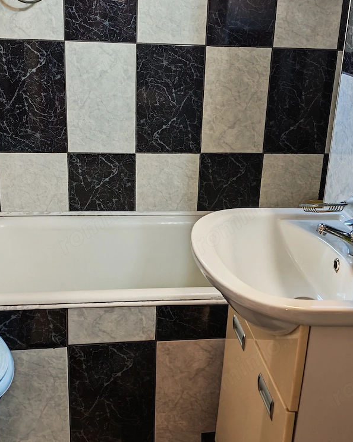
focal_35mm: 46
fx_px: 601
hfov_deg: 32.7
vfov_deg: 40.3
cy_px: 220
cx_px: 187
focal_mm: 6.83
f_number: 2
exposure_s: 1/50
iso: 250
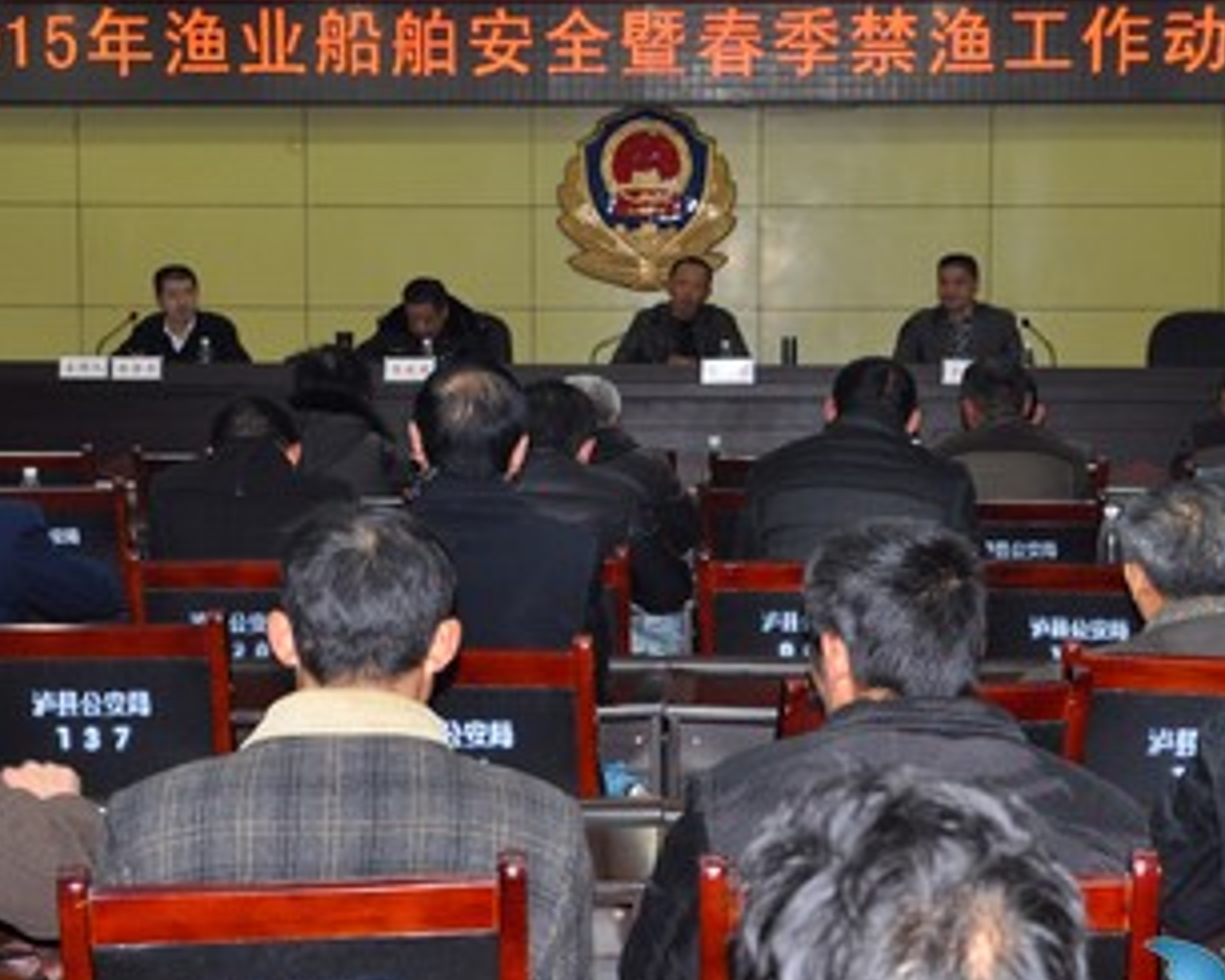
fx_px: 2829
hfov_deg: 24.4
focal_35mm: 78
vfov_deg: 19.7
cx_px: 661
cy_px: 456
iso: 800
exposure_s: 1/60
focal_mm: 34
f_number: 4.2
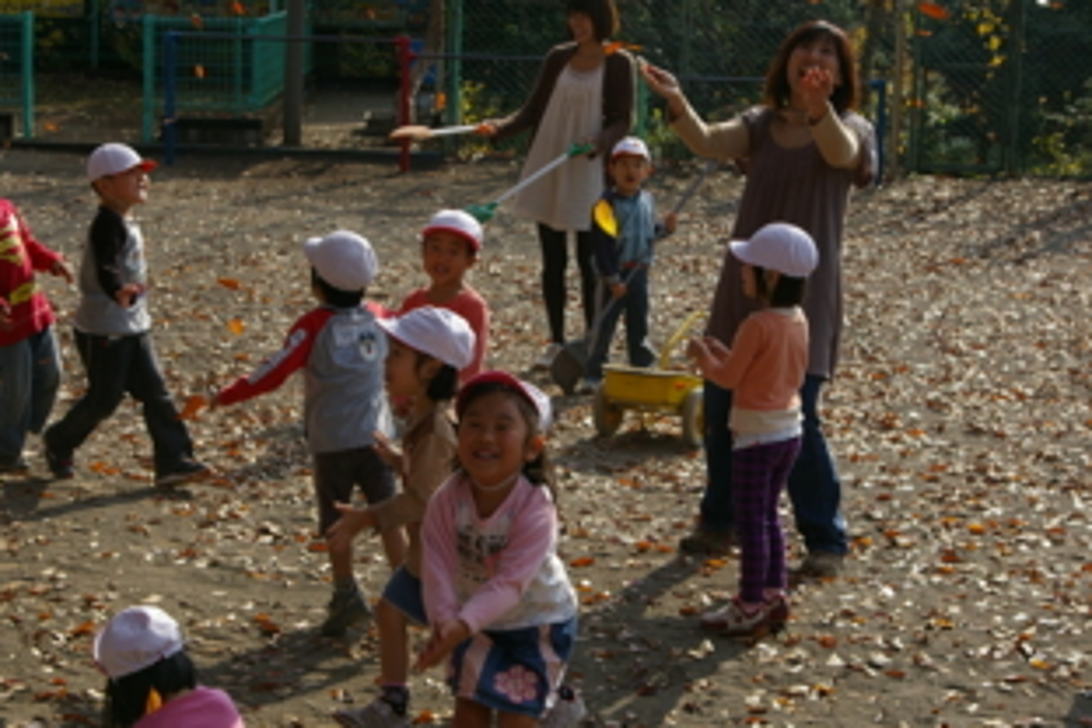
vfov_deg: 17.7
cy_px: 327
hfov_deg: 26.3
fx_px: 2335
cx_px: 430
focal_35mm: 77
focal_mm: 40
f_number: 9.5
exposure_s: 1/250
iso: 200
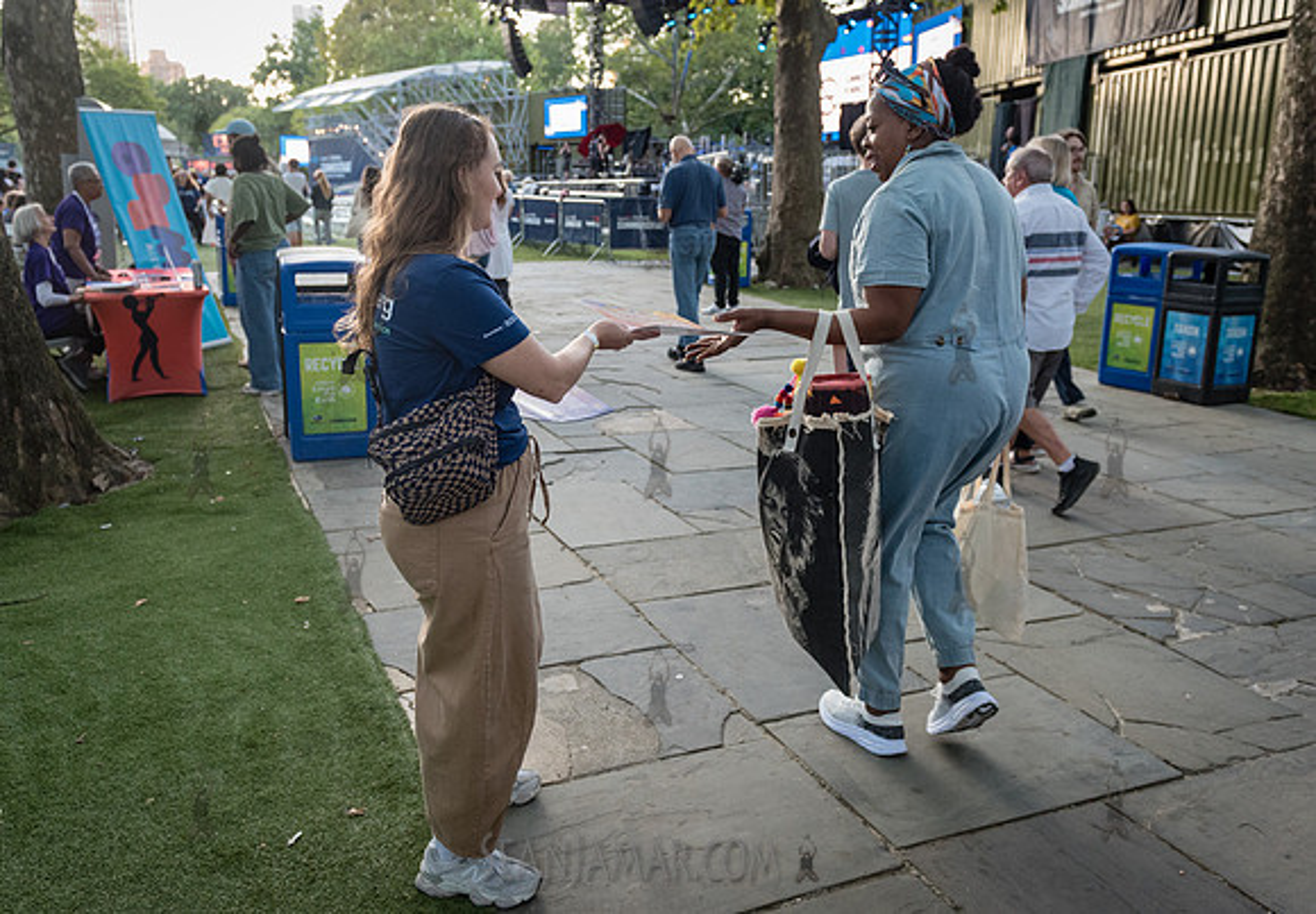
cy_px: 422
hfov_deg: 63.4
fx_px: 1063
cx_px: 607
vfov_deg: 46.5
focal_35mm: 29
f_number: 3.2
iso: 2000
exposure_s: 1/400
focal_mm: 24
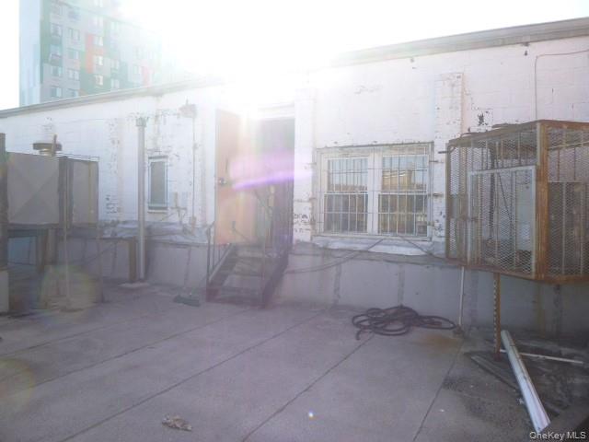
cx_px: 294
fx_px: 425
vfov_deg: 54.9
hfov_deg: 69.4
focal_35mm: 25
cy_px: 221
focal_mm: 4.5
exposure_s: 1/160
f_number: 3.9
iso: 100
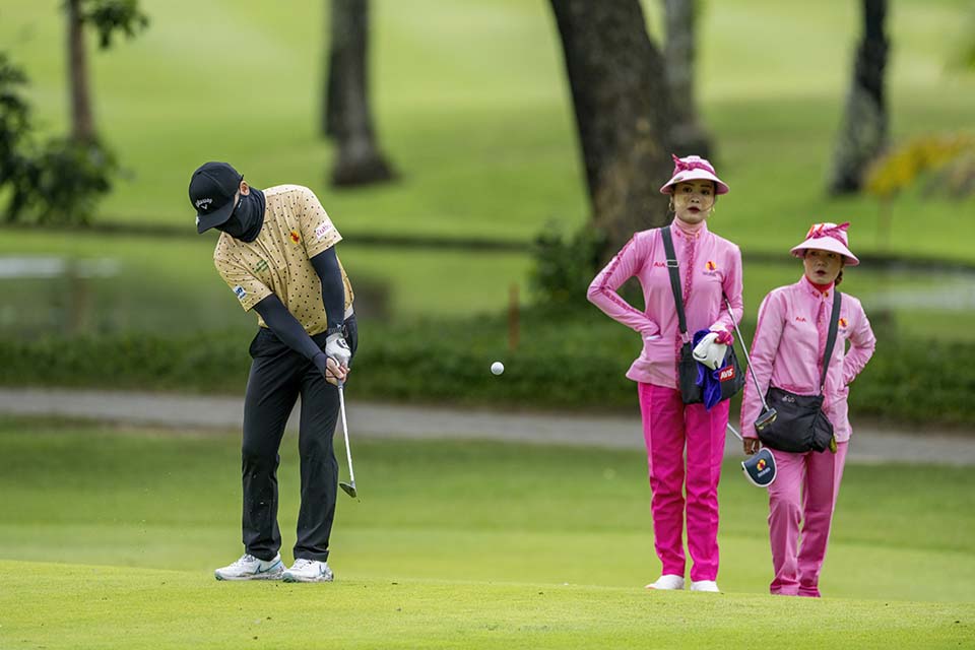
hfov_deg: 5.2
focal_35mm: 400
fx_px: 10832
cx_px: 488
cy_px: 325
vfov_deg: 3.4
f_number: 3.5
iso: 1800
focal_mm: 400
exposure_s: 1/4000
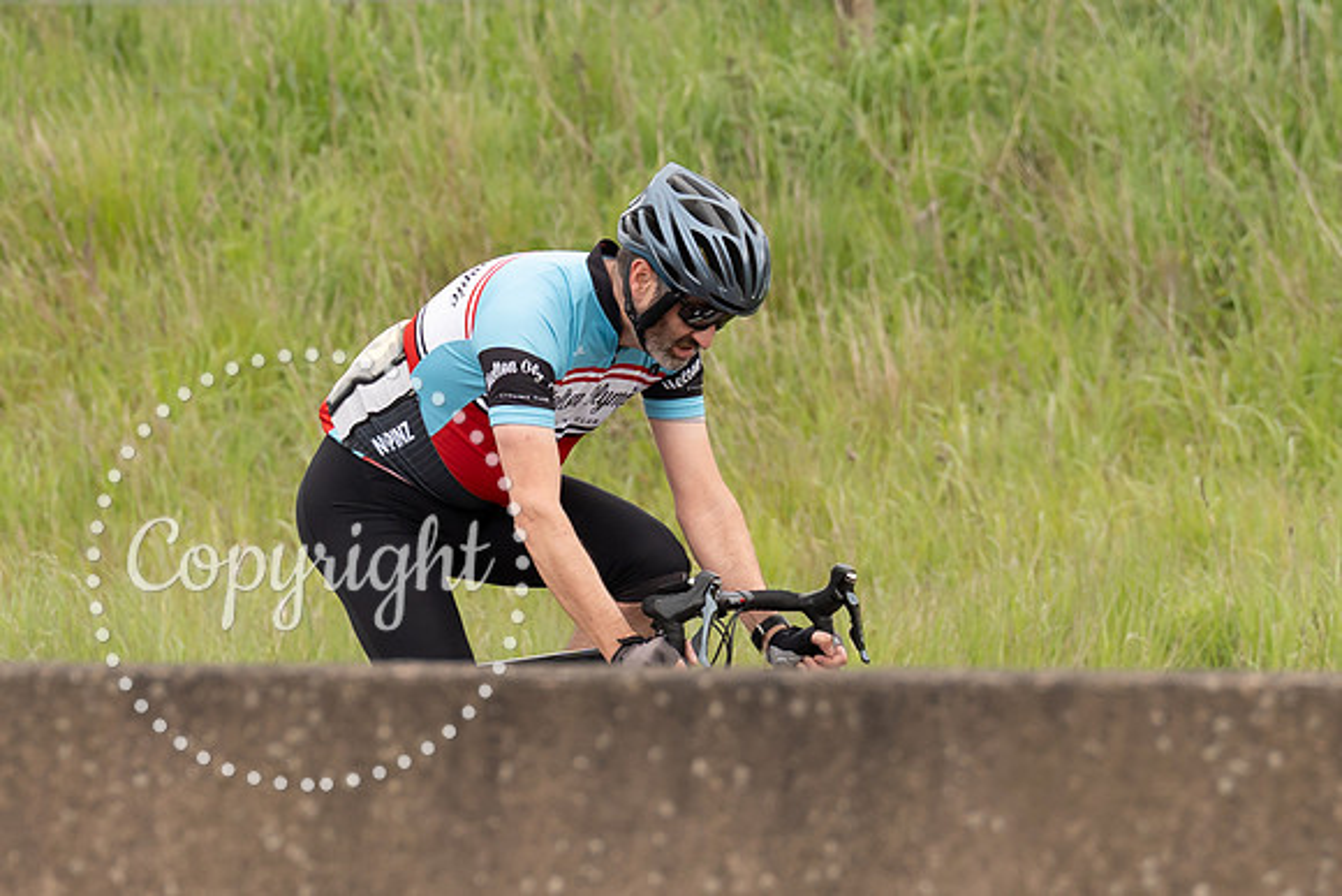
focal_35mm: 572
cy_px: 143
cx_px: 402
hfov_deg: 3.6
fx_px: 21309
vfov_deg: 2.4
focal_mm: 200
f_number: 4
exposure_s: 1/1000
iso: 320
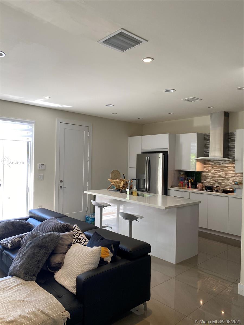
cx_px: 122
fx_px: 244
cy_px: 162
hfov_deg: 53.1
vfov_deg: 67.3
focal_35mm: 26
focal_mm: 4.25
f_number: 1.8
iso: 80
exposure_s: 1/120
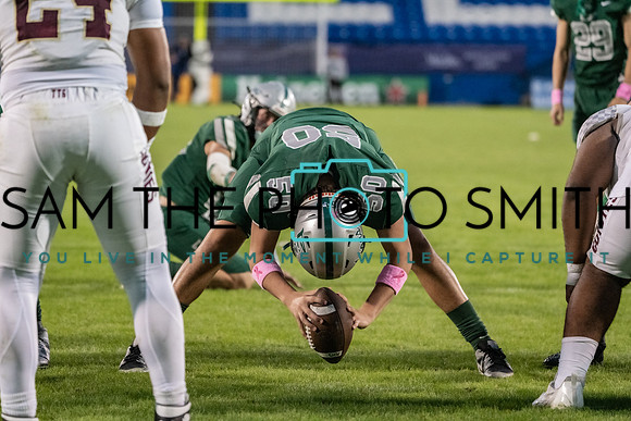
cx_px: 316
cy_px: 210
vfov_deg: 5.9
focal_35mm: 235
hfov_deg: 8.8
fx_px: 4120
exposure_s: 1/800
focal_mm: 235
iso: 8000
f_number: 5.6
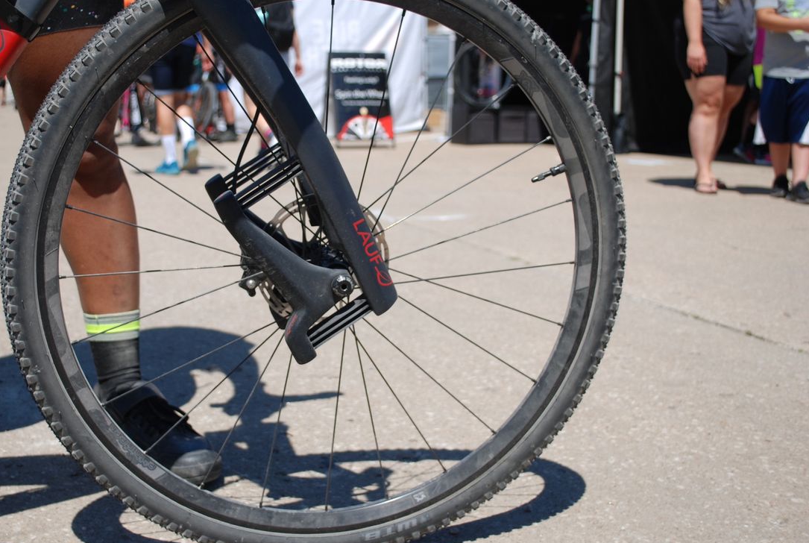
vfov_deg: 29.4
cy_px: 260
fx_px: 1036
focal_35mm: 46
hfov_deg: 42.5
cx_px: 333
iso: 100
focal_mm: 26
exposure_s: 1/800
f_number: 4.2
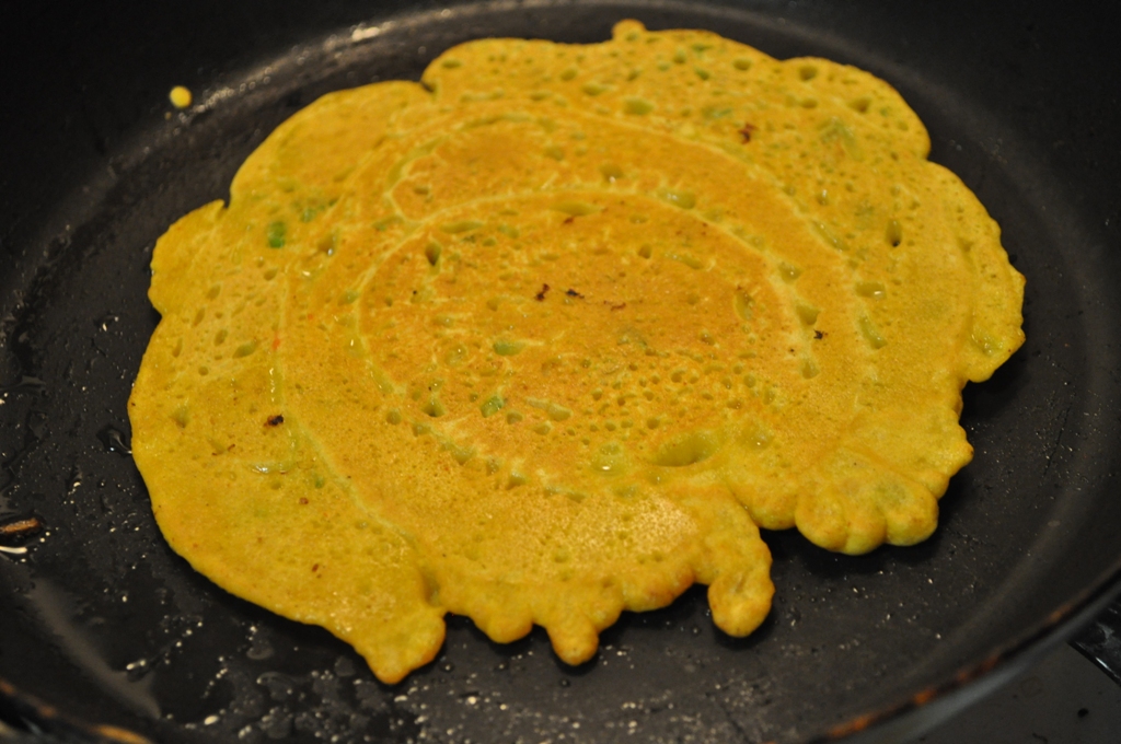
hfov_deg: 30.5
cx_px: 560
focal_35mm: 66
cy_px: 372
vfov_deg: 20.6
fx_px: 2053
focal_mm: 44
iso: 1600
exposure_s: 1/25
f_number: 5.3
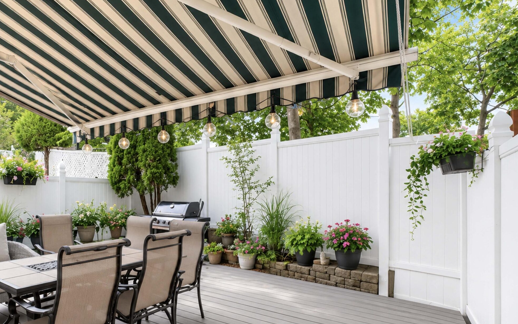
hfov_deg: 82.7
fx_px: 282
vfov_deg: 59.1
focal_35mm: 20
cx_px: 181
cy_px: 197
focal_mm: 10
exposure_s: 1/80
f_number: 8
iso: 400
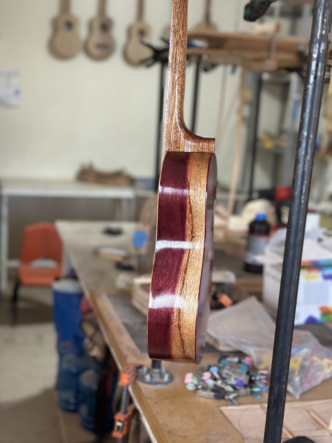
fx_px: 614
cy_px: 222
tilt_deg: -10.3
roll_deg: -3.7
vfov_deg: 39.7
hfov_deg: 30.3
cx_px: 166
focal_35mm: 48
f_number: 1.78
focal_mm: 6.86
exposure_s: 1/60
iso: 200
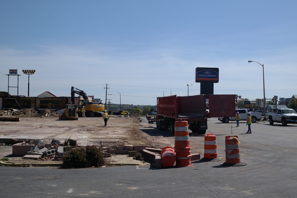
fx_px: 330
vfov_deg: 33.4
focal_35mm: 40
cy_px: 99
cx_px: 148
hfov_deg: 48.5
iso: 100
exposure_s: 1/400
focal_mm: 26
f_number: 8
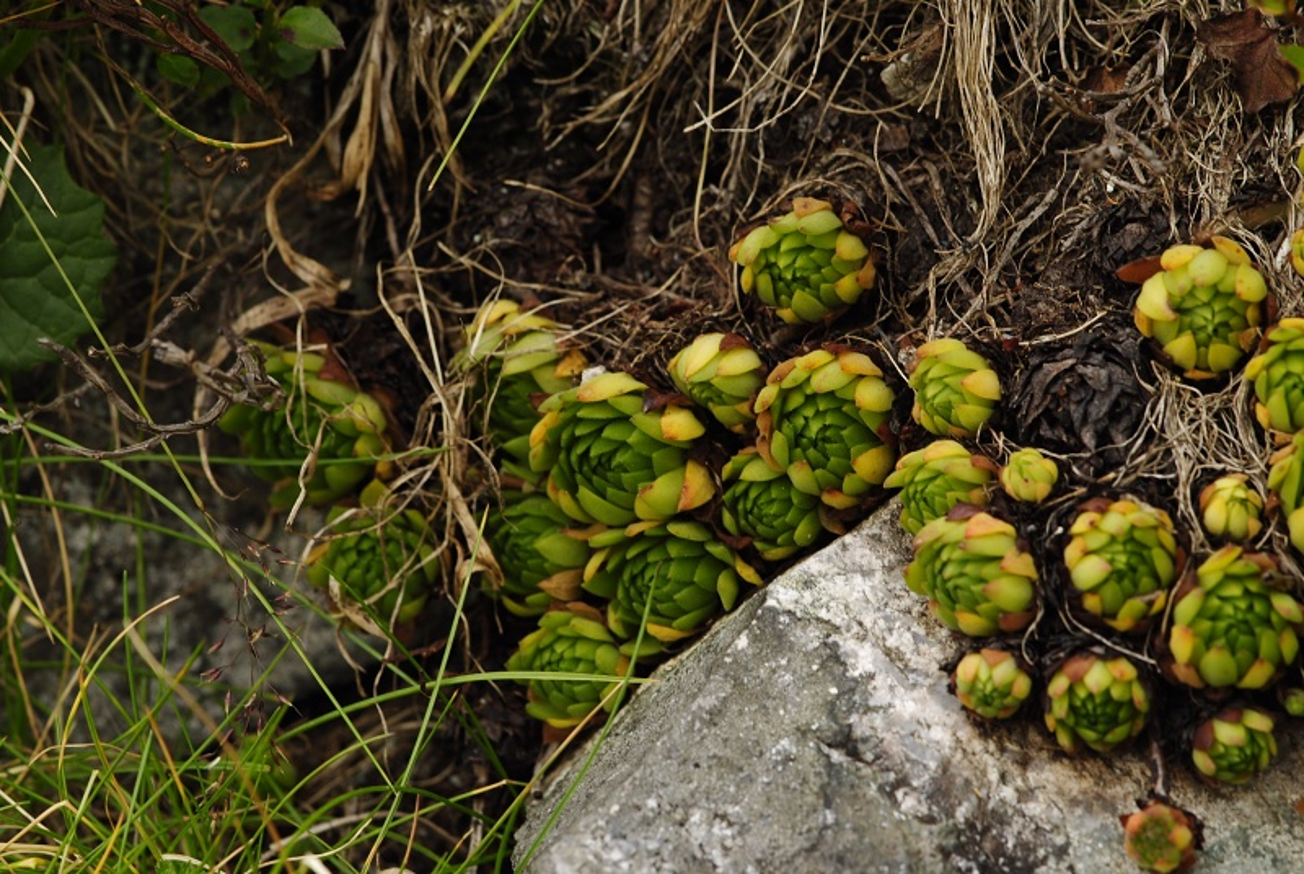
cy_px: 437
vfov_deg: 10.8
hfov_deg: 16.0
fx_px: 4625
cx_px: 652
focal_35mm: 128
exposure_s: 1/80
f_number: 8
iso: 100
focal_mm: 85
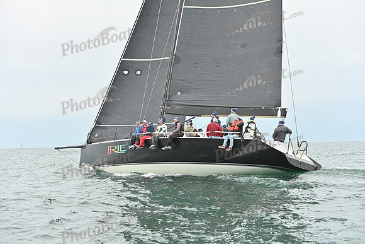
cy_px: 122
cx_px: 182
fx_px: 710
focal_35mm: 70
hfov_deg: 28.8
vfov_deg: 19.5
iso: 320
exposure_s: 1/1250
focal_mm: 70
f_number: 5
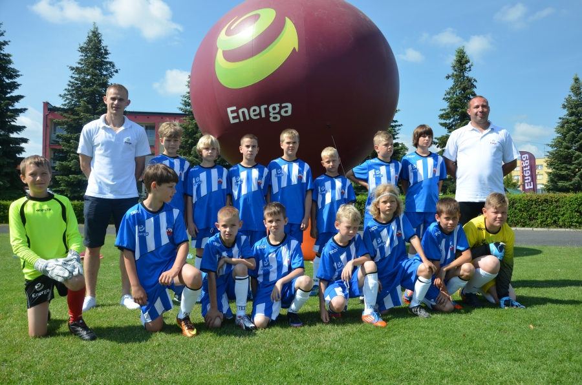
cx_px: 291
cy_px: 192
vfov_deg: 41.5
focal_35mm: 32
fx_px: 508
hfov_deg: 59.6
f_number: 6.3
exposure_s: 1/1600
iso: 400
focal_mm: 21
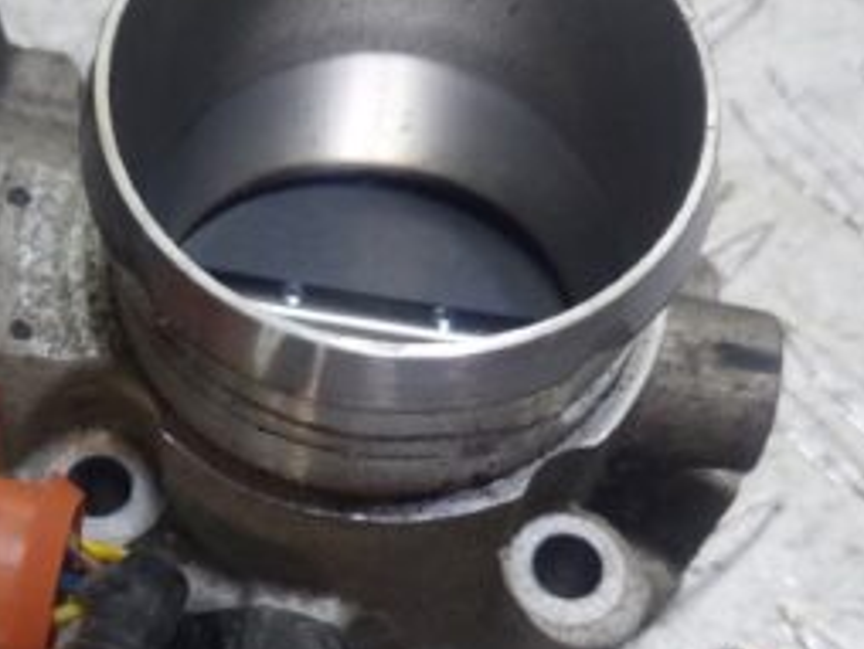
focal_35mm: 59
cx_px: 218
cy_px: 428
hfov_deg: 32.1
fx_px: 1474
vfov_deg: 24.7
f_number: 1.8
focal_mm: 5.23
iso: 200
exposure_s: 1/100
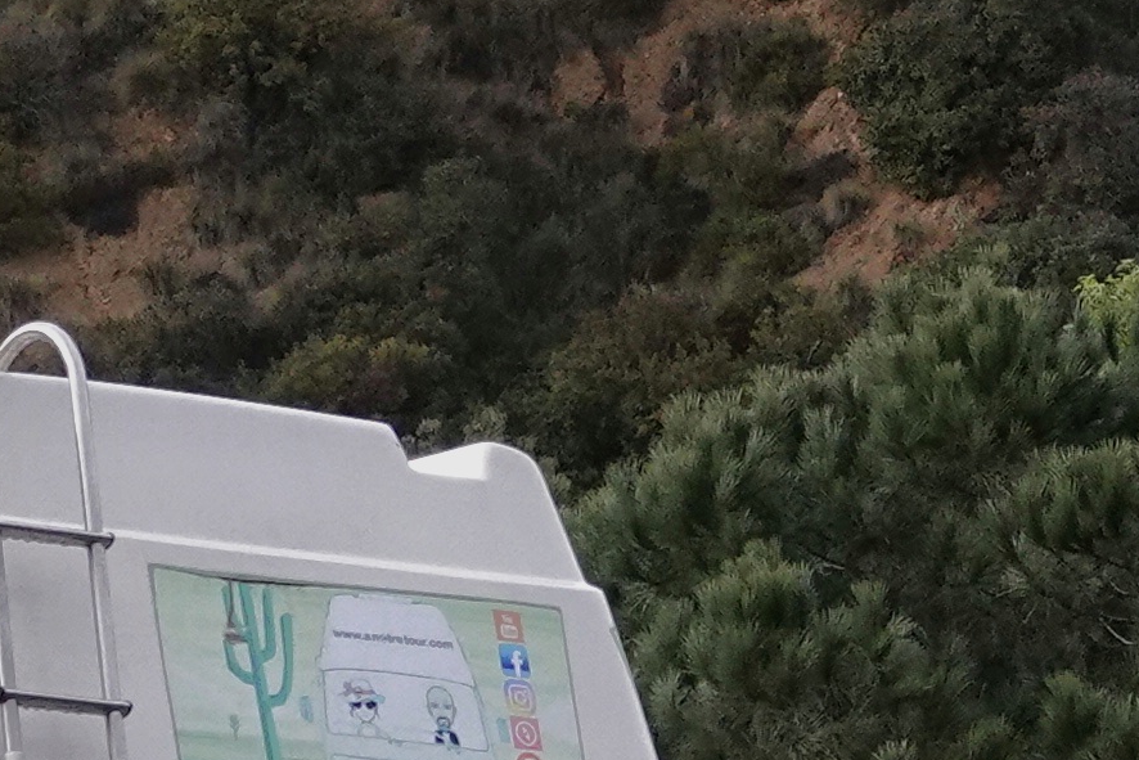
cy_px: 326
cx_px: 1061
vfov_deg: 4.9
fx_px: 8955
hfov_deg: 7.3
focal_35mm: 283
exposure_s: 1/125
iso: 800
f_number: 3.2
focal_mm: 16.92
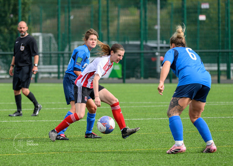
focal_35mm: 392
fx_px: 2590
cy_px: 50
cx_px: 77
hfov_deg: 5.1
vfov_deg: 3.7
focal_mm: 240
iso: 800
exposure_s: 1/2500
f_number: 5
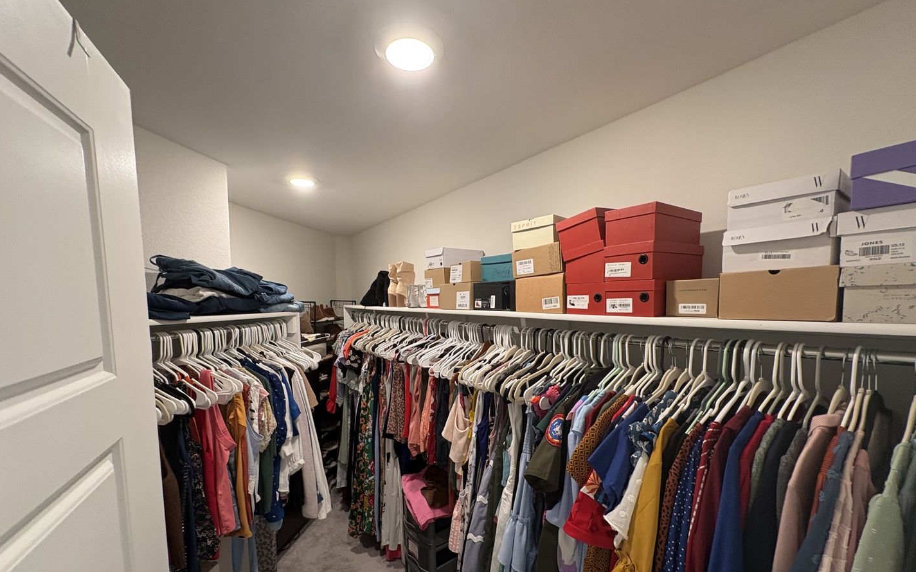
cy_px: 335
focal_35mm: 15
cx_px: 454
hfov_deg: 101.5
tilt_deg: -5.5
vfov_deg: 74.2
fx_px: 374
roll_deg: -0.2
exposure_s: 1/60
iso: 200
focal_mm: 2.22
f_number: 2.2
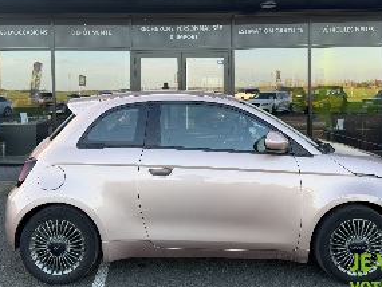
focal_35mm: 35
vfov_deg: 40.2
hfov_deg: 52.5
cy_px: 95
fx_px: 386
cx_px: 174
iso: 80
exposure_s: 1/383
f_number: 1.78
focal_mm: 6.76
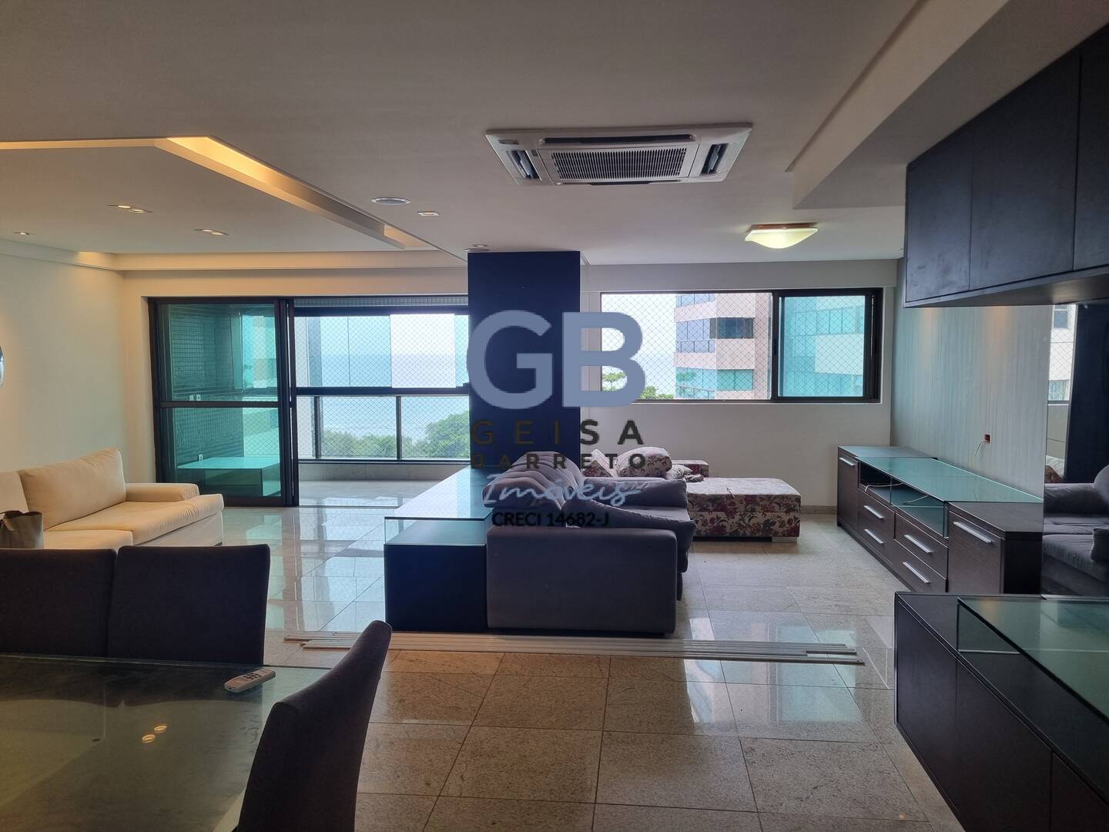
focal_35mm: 26
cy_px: 416
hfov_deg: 67.3
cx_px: 554
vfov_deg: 53.1
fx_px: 833
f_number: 1.8
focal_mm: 5.4
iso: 50
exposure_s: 1/120
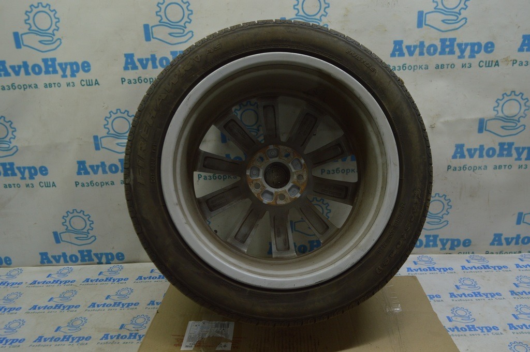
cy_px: 176
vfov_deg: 47.9
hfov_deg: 67.4
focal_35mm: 27
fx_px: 397
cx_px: 265
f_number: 5.6
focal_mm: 18
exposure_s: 1/40
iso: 400
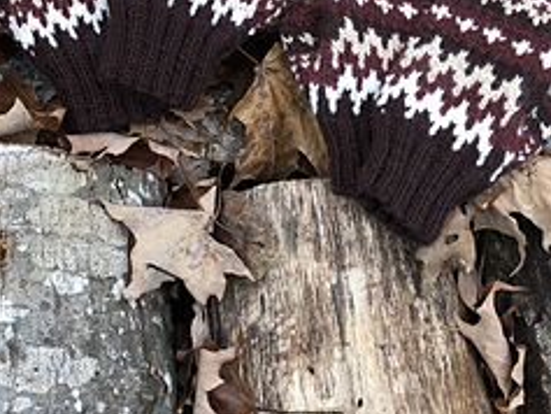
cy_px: 8
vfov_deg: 23.8
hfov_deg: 32.0
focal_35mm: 59
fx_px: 940
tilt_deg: -62.2
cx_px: 133
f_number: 1.8
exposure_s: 1/120
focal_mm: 3.99
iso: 64
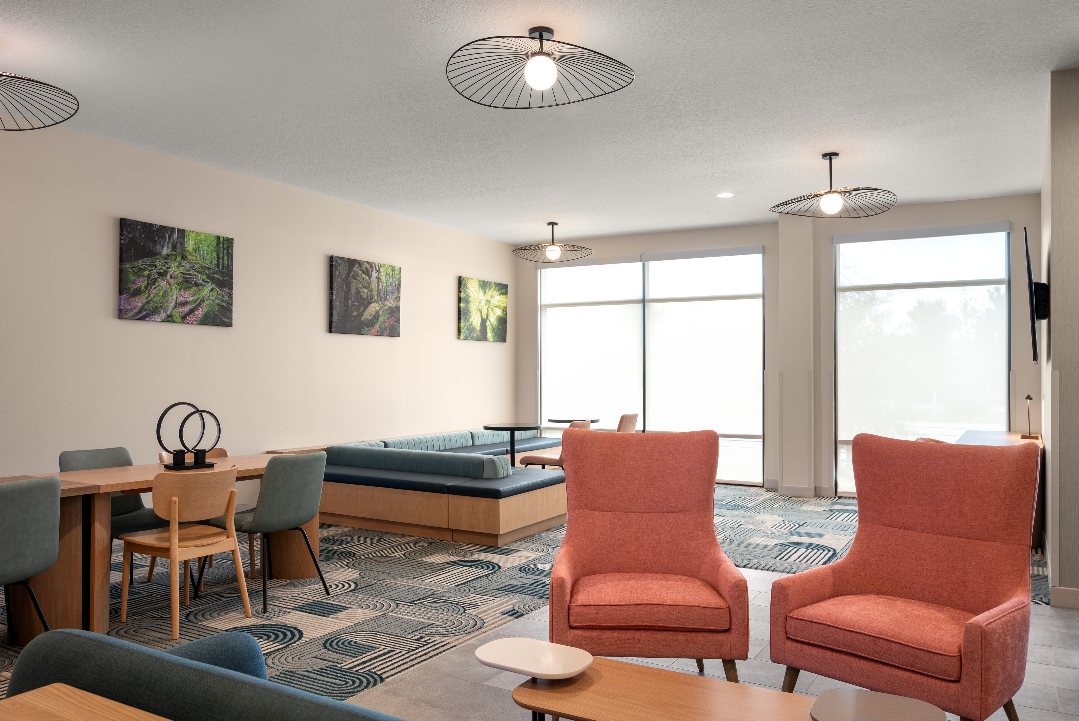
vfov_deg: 47.2
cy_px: 360
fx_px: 825
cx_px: 540
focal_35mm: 28
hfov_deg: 66.4
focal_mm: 27.5
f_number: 8
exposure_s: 1/20
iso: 250
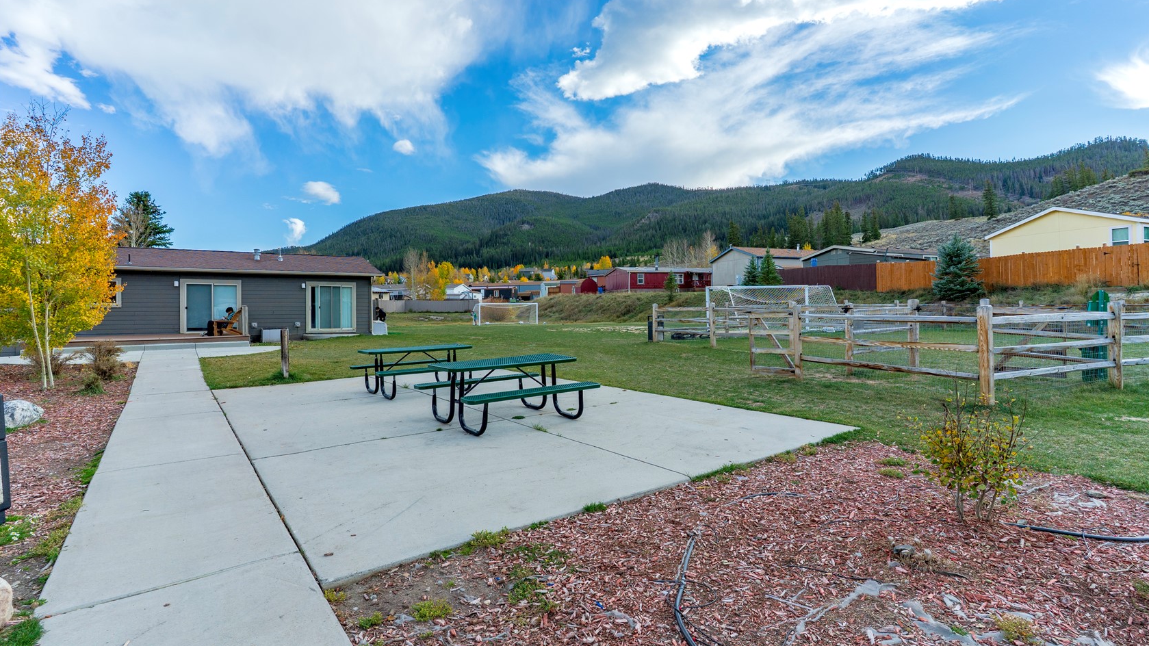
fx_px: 548
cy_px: 308
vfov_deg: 61.0
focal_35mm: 18
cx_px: 577
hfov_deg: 92.7
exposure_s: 1/200
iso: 125
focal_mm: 17
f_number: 8
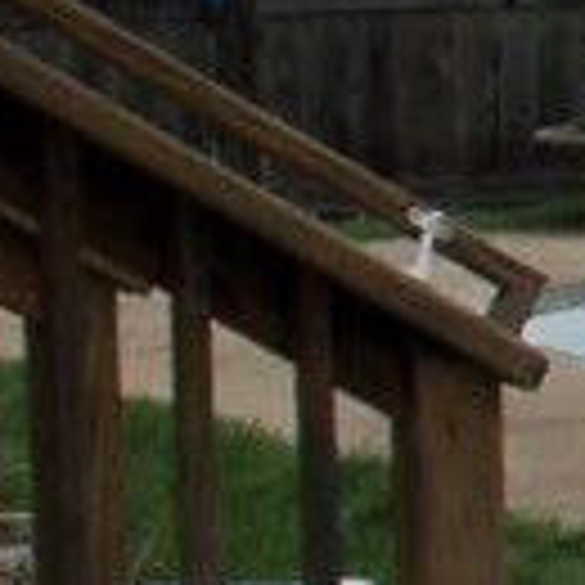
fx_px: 5736
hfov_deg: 5.3
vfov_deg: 5.8
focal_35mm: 300
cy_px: -158
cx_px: 2200
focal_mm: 7.7
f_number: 4.1
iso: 100
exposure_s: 1/500
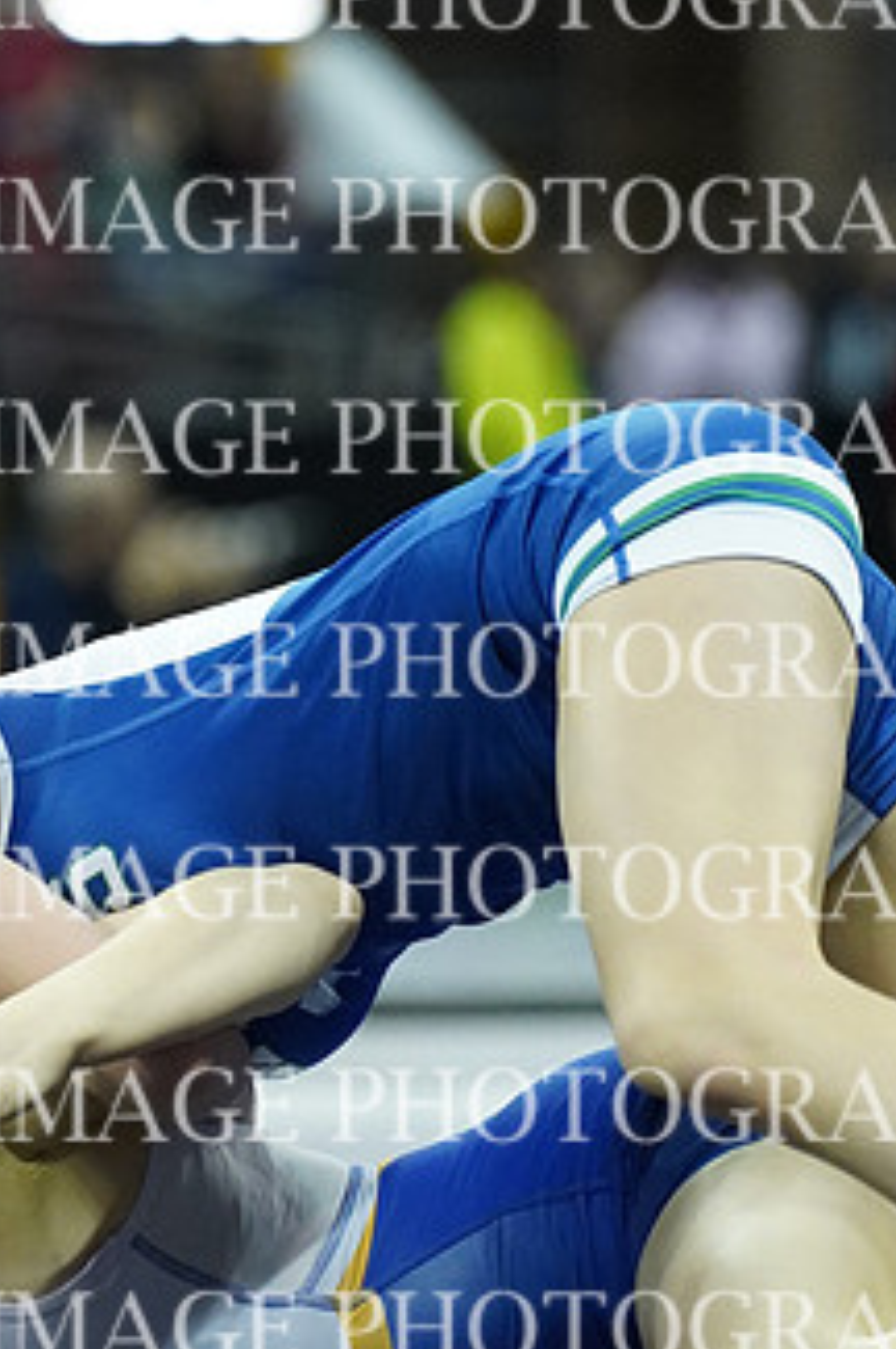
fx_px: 15039
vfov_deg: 5.1
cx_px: 303
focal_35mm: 402
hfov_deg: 3.4
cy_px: 992
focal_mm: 150
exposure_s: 1/1250
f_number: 2.8
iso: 6400
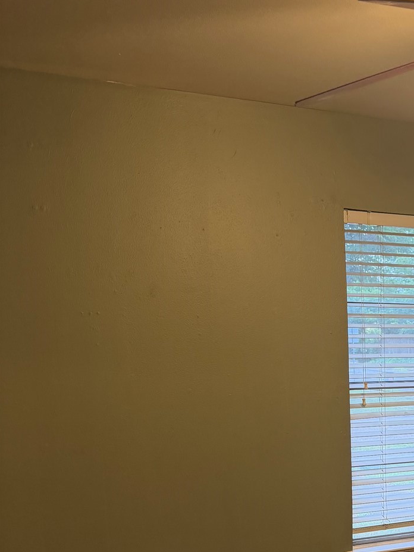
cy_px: 472
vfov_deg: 34.6
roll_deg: +0.2
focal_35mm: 53
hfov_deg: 25.5
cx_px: 455
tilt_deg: -10.2
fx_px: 845
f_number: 1.78
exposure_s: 1/120
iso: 200
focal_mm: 6.76
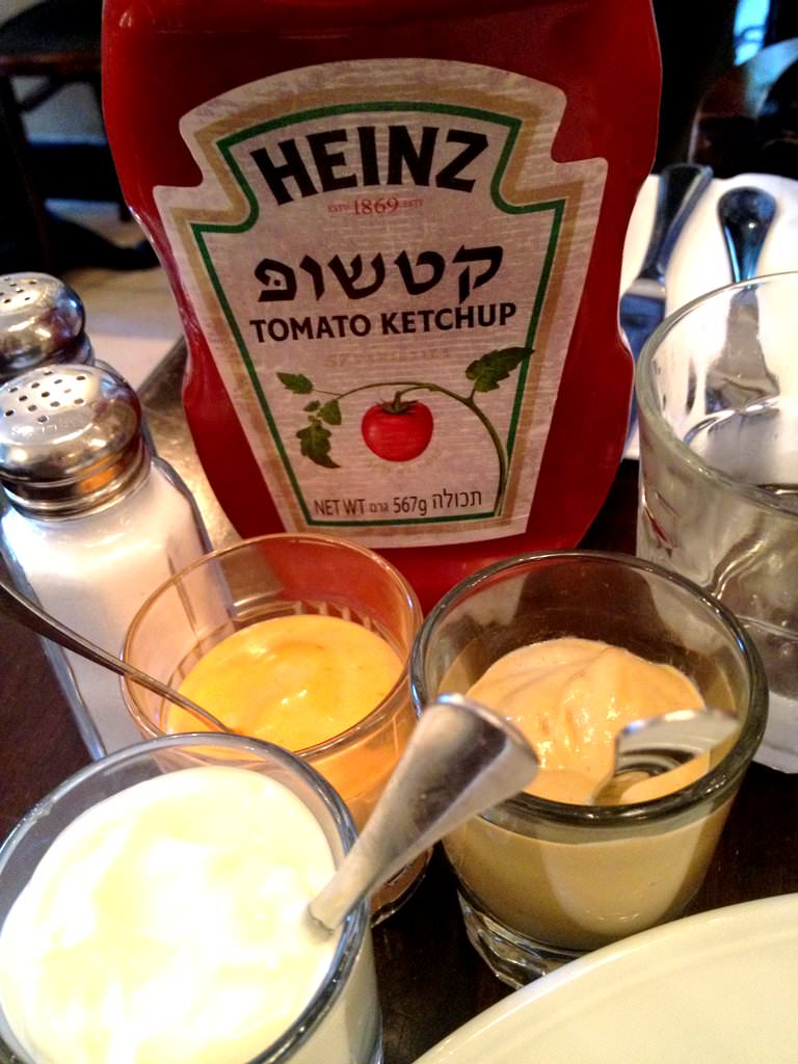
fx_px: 1076
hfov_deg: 40.7
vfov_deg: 52.6
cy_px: 532
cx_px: 399
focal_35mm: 35
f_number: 2.4
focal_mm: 4.28
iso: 320
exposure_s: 1/20
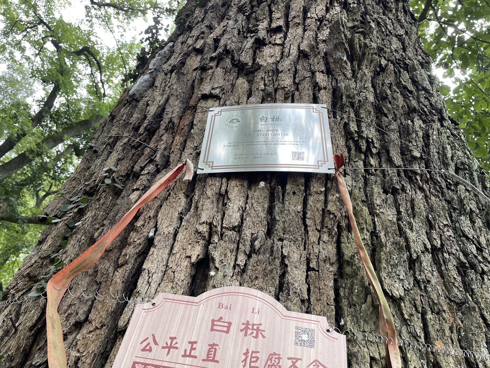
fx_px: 368
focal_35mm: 26
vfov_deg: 53.1
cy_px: 184
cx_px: 245
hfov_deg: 67.3
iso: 40
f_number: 1.6
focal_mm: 4.2
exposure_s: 1/121
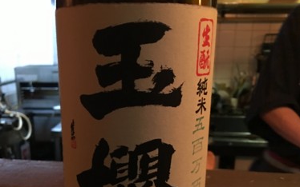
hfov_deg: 52.5
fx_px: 303
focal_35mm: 37
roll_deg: -0.3
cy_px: 132
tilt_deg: -15.9
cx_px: 128
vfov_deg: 34.0
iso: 160
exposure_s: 1/4
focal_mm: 4.15
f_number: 2.2
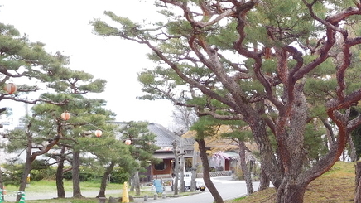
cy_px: 134
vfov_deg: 23.8
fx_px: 478
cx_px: 322
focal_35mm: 50
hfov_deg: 38.6
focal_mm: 4.5
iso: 125
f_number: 3.4
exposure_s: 1/100
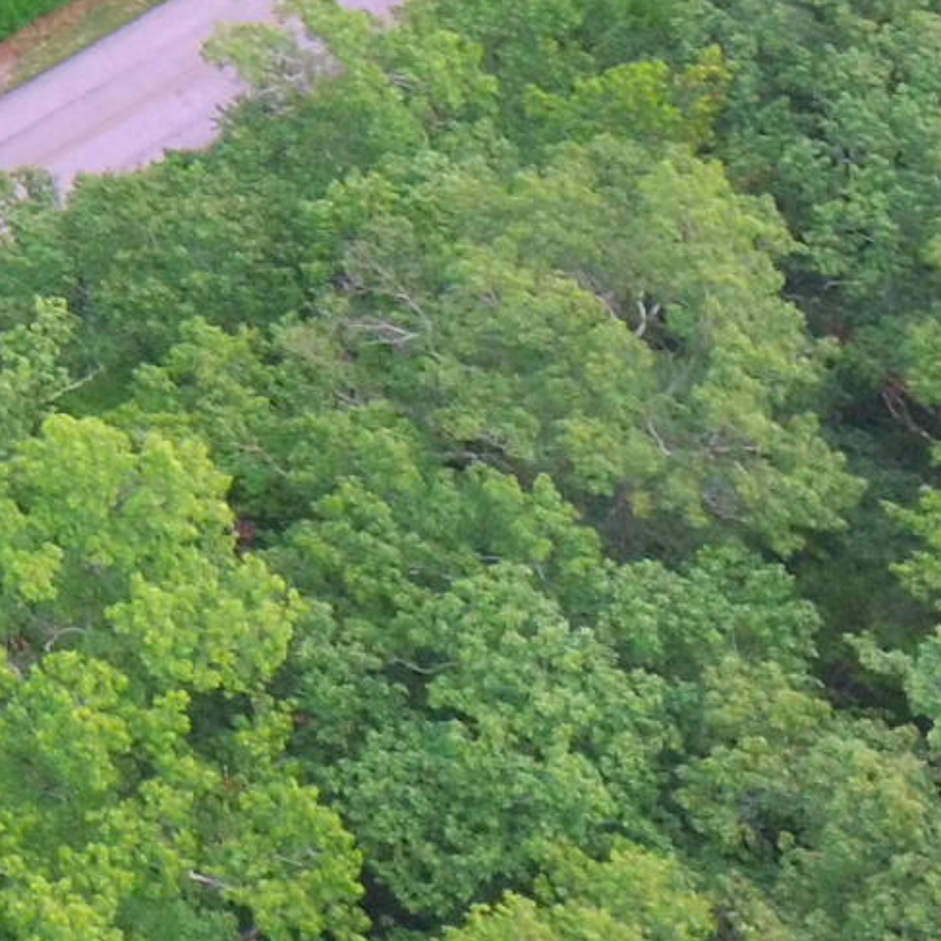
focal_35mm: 109
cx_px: -1824
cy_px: -815
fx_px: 3352
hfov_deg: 11.0
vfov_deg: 14.0
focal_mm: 3.61
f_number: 2.8
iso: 100
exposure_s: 1/227
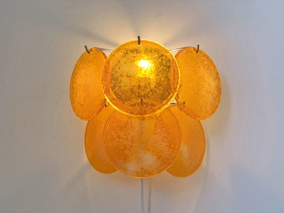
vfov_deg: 28.0
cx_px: 142
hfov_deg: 36.8
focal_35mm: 52
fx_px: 427
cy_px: 106
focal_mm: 6
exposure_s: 1/100
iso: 50
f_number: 2.4
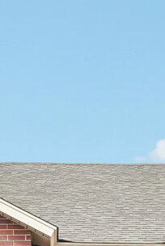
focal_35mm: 175
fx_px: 1200
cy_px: 354
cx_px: 73
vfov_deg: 11.3
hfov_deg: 7.9
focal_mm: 33
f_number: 8
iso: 100
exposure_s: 1/250
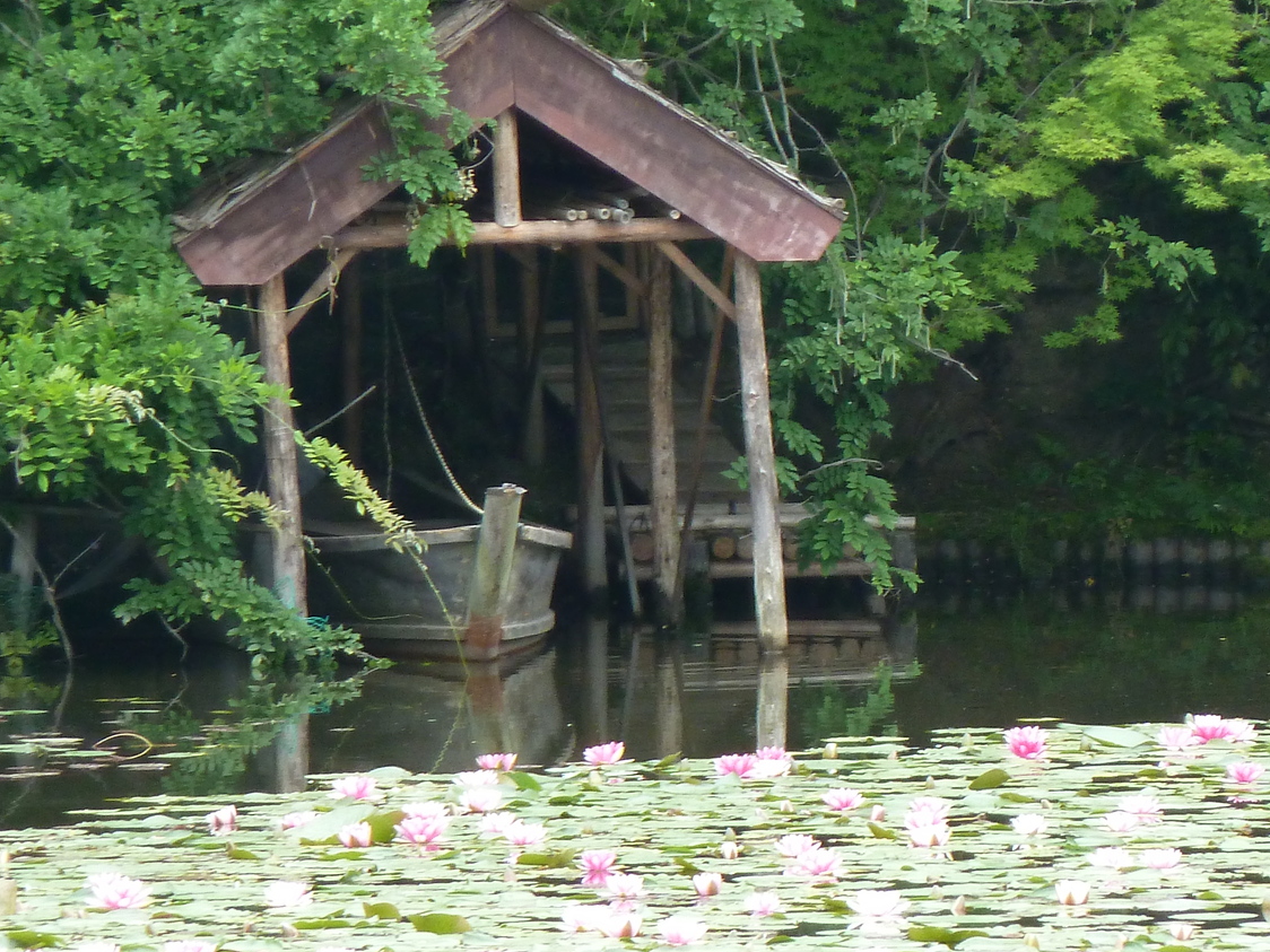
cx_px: 804
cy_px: 567
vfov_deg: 2.6
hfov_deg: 3.5
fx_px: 20839
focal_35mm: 568
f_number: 4.9
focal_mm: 49.2
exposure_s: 1/60
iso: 200
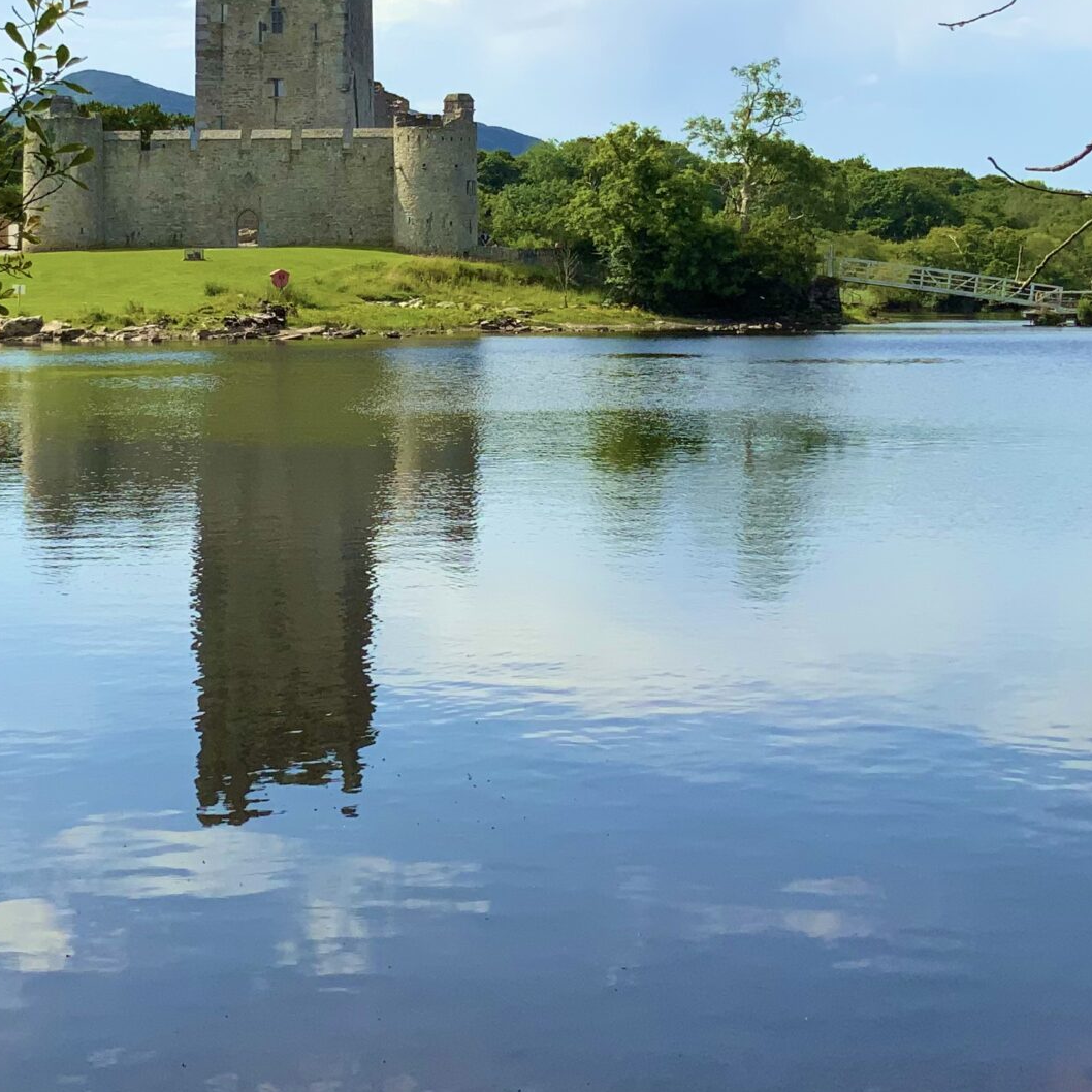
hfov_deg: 27.4
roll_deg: -0.1
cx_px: 303
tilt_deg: +0.8
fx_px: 2213
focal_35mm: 62
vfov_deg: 27.3
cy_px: 261
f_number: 1.8
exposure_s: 1/2538
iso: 20
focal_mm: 3
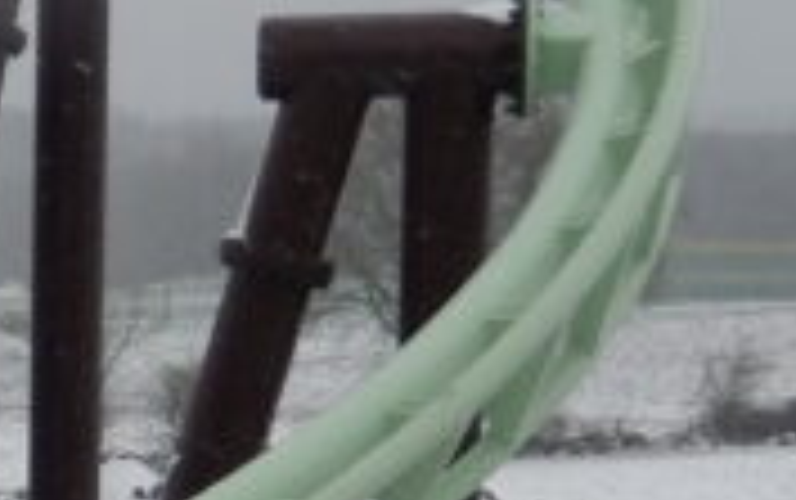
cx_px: -1003
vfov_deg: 6.6
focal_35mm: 196
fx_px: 4256
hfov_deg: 9.7
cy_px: 788
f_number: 7.6
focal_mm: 5.7
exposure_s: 1/500
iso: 125
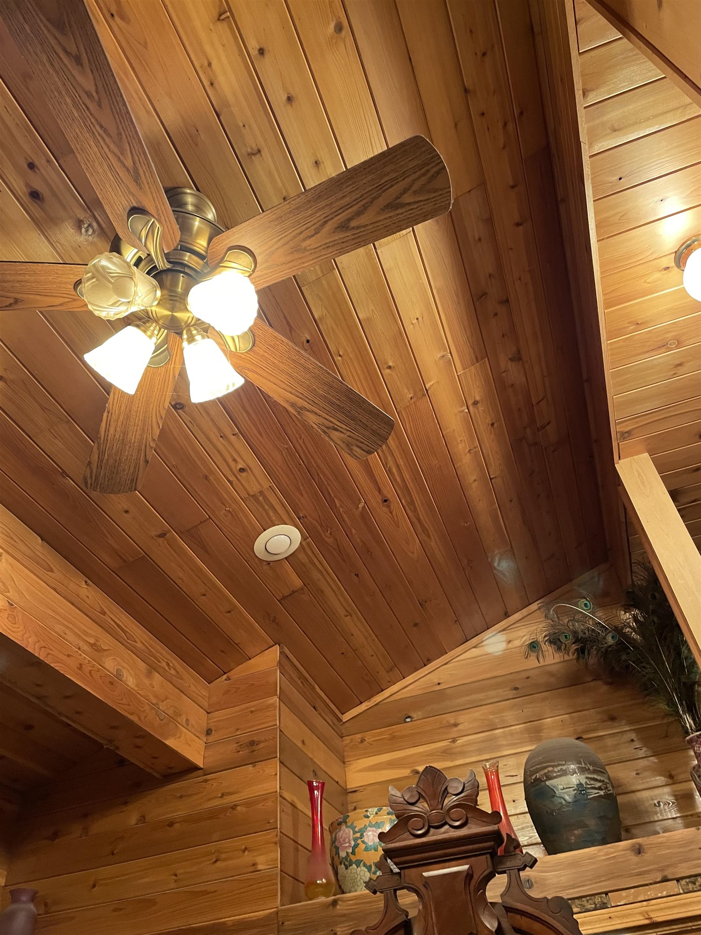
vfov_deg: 67.3
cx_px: 350
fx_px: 702
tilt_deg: +43.6
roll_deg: +6.7
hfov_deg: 53.1
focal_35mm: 26
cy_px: 468
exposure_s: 1/40
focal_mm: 4.2
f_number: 1.6
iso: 400
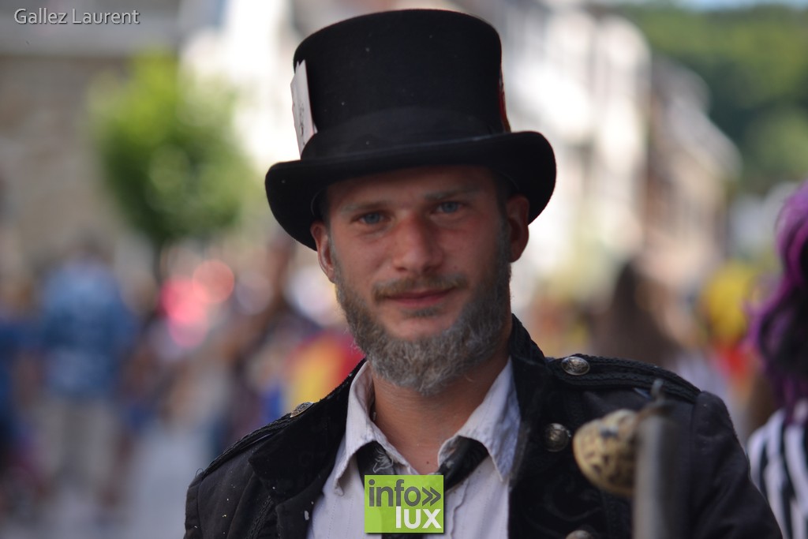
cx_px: 404
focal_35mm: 168
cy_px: 270
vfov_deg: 8.2
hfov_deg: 12.2
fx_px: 3771
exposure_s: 1/640
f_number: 2.8
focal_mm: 112
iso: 100
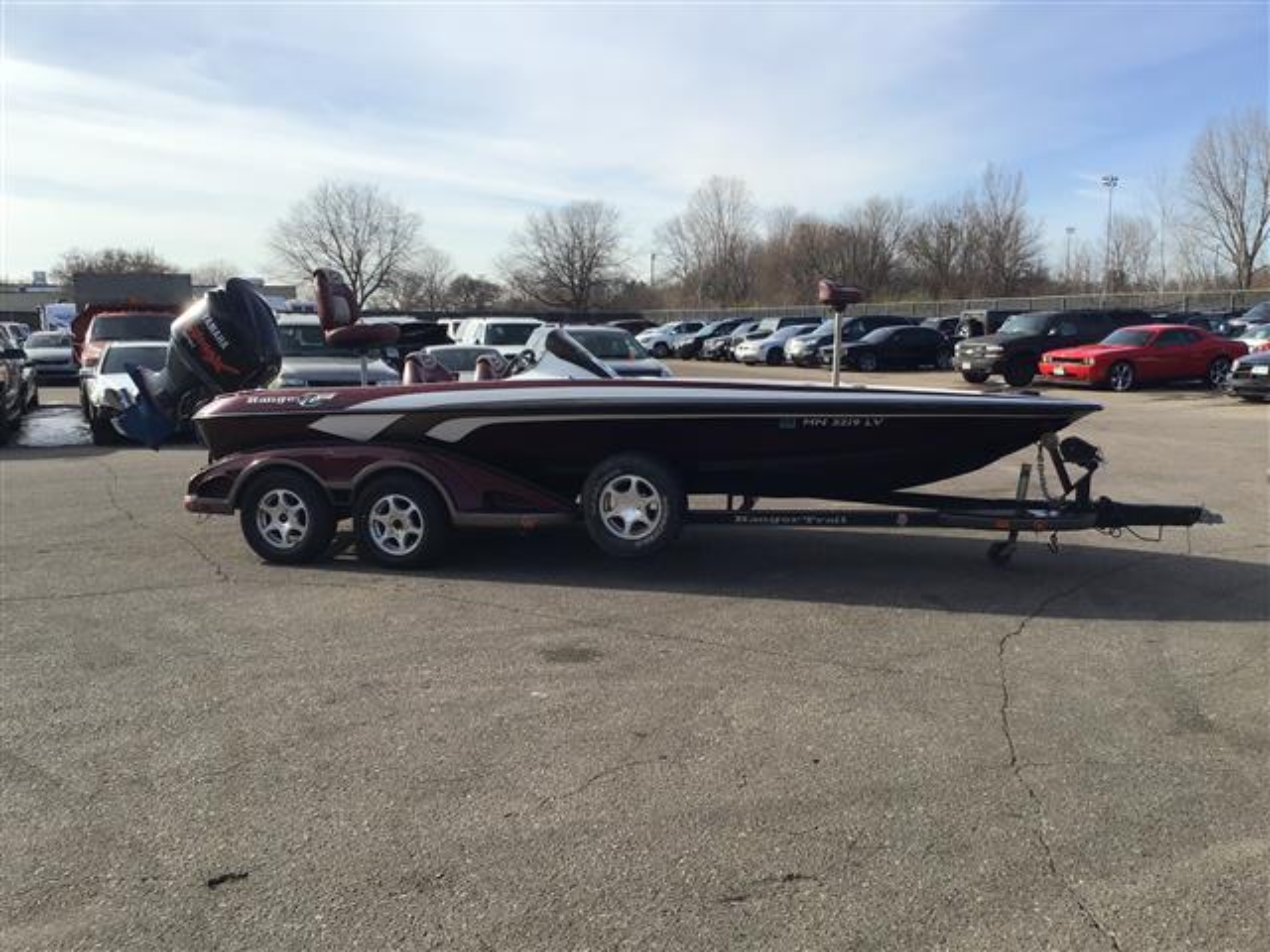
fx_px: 1137
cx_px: 635
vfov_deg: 45.4
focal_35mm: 31
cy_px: 476
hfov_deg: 58.4
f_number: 2.4
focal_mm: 3.3
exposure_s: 1/1087
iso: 25
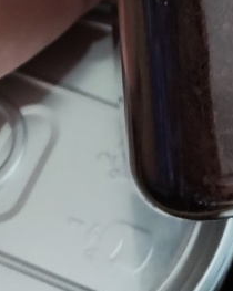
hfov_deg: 14.1
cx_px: 330
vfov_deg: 15.9
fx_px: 889
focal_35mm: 103
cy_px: -226
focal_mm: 4.74
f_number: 1.79
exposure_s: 1/33
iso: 383
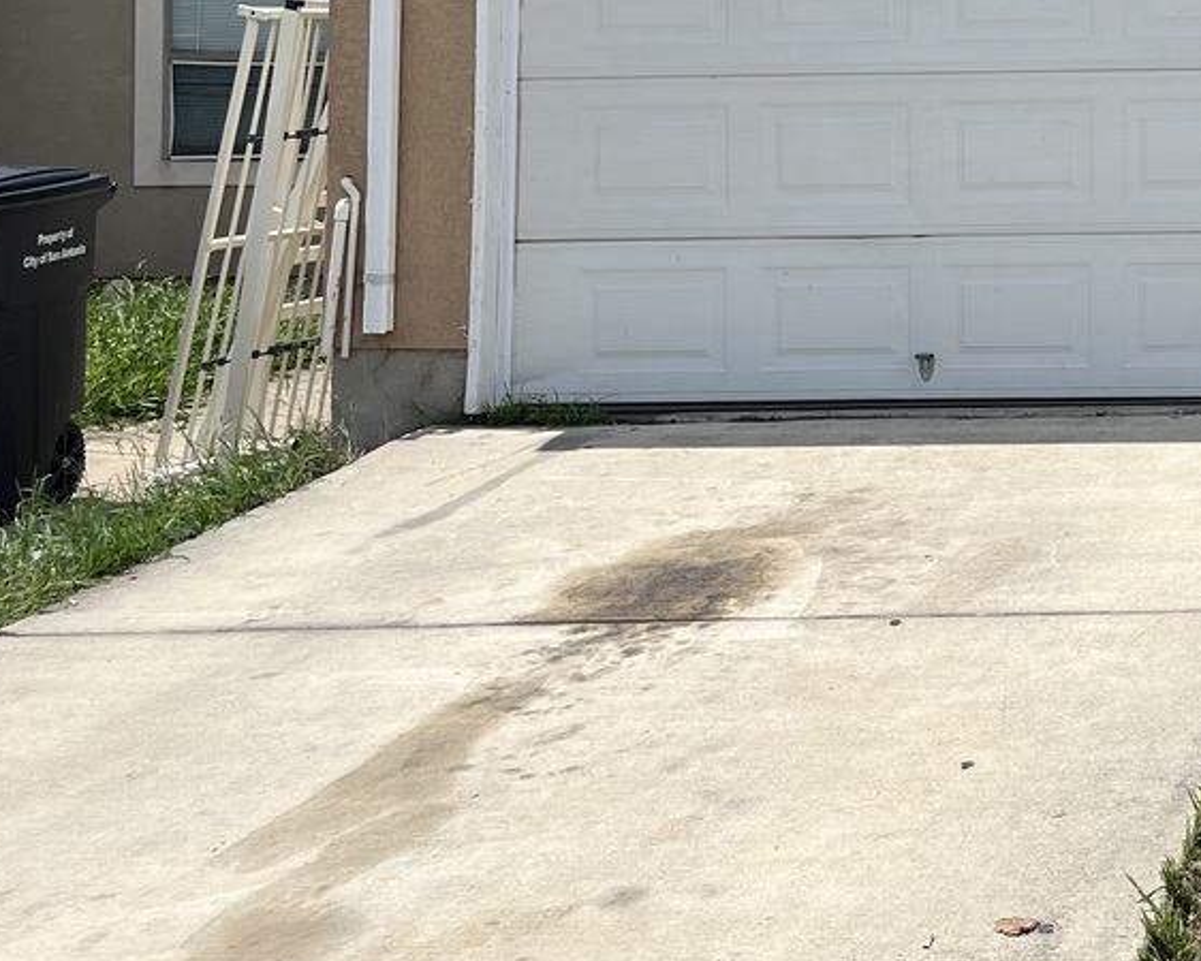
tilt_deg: +2.0
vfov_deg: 23.0
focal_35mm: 65
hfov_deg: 25.8
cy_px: 122
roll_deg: +1.0
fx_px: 2311
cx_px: 1472
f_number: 1.6
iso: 50
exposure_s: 1/5556
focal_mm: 5.1
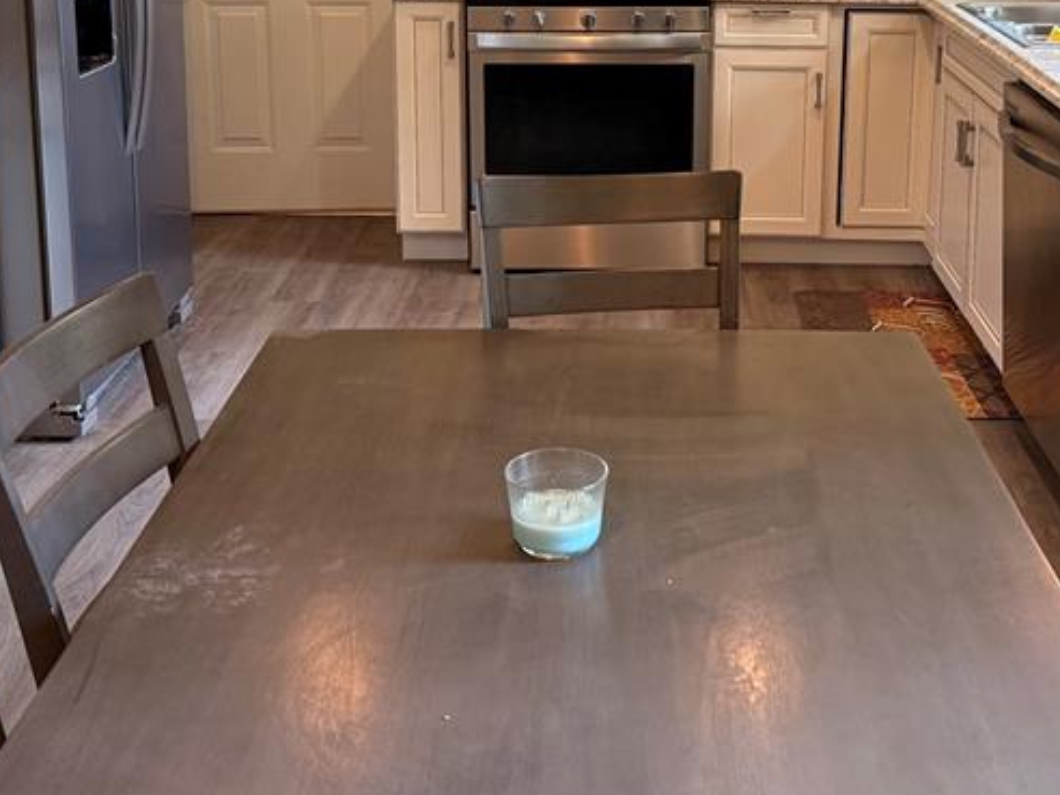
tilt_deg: -10.6
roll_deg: -0.1
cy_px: 90
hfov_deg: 38.1
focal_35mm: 50
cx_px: 597
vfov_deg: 28.1
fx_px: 1531
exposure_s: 1/60
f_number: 1.78
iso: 200
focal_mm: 6.76
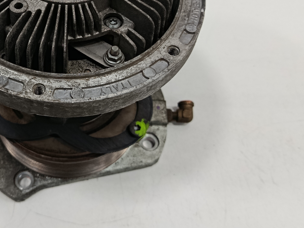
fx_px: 448
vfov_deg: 27.9
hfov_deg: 36.5
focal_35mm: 51
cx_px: 72
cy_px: 41
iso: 1073
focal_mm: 5.24
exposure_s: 1/100
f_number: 1.7
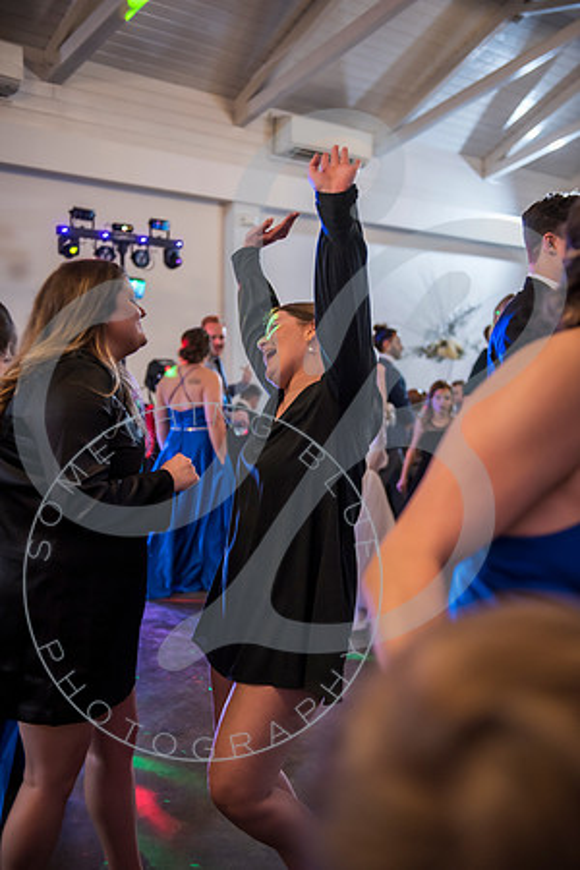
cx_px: 290
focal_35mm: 40
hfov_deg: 33.4
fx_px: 967
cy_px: 435
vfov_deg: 48.5
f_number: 2.8
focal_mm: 40
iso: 1000
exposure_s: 1/125
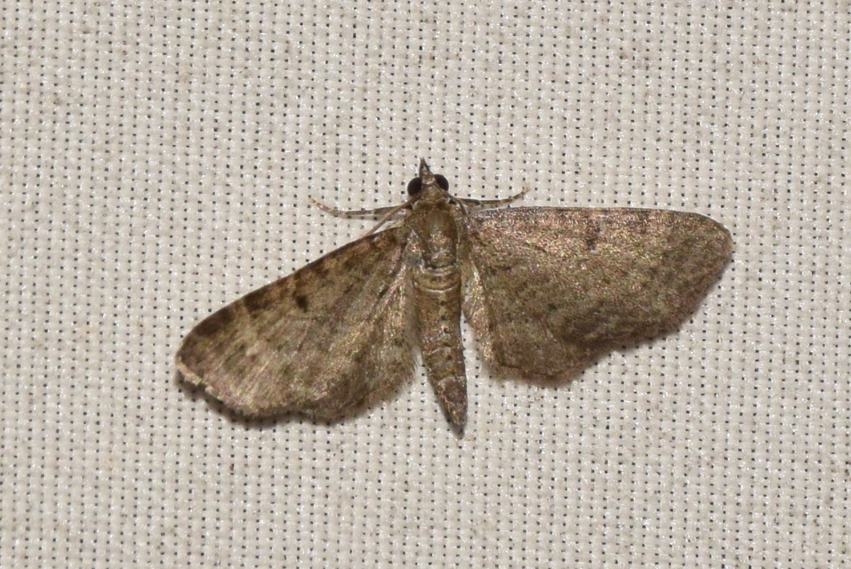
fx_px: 4969
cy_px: 284
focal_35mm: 210
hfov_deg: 9.8
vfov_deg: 6.6
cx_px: 426
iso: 500
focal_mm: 140
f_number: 14
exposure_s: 1/160
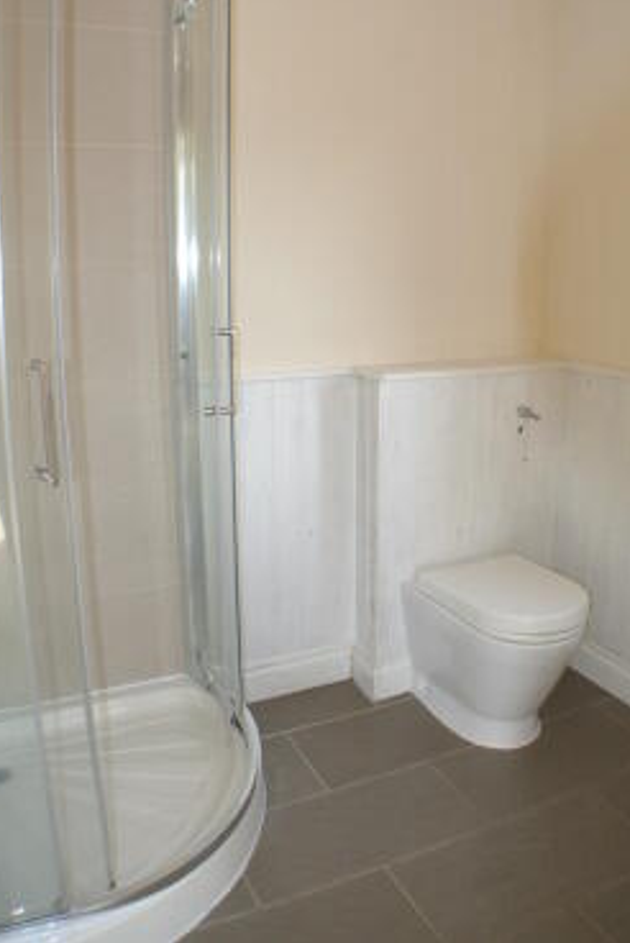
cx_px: 338
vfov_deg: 50.4
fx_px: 996
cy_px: 386
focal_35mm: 38
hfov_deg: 35.1
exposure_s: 1/60
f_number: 3.8
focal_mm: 12.2
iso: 360
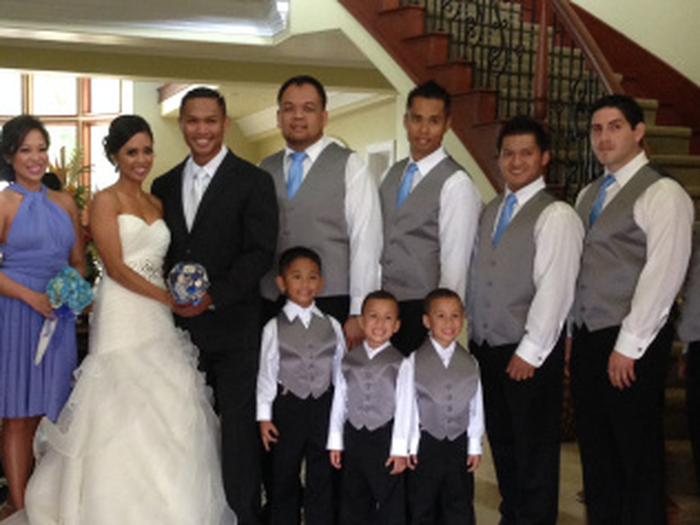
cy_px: 341
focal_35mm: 61
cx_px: 253
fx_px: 1234
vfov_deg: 23.9
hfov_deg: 31.5
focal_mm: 4.12
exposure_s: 1/20
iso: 250
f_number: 2.4
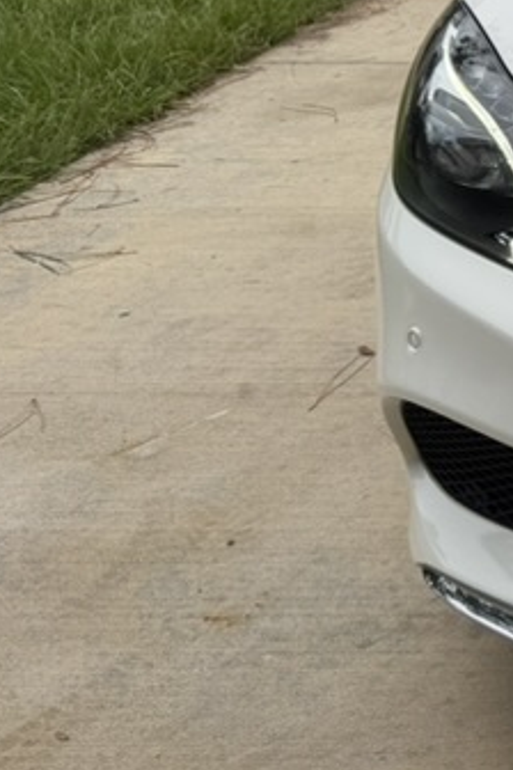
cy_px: 158
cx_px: 1104
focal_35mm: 76
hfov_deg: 14.2
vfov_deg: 26.2
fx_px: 1624
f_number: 1.78
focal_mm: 6.76
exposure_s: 1/2525
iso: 80
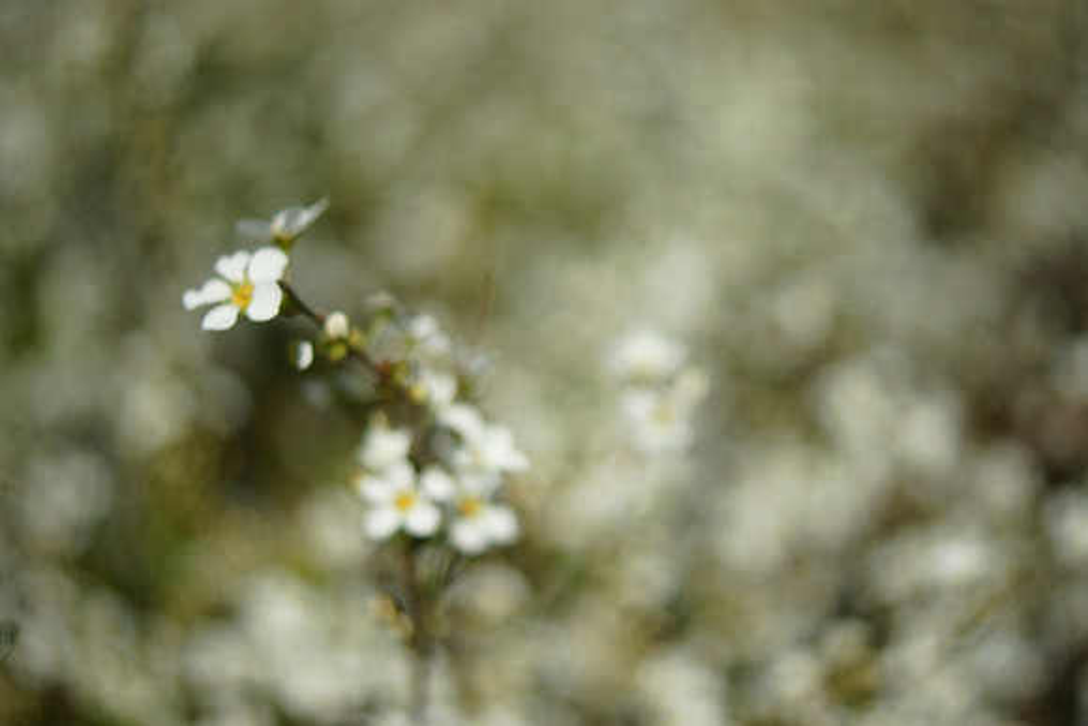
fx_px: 1360
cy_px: 363
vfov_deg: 29.9
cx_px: 544
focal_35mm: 45
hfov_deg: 43.6
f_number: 2.8
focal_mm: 30
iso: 200
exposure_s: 1/5000
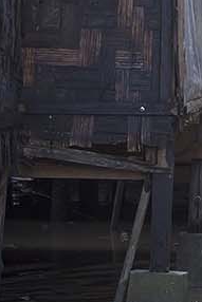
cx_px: 428
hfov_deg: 5.1
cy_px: 184
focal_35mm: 262
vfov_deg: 7.9
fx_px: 2202
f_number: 8
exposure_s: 1/125
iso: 800
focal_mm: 52
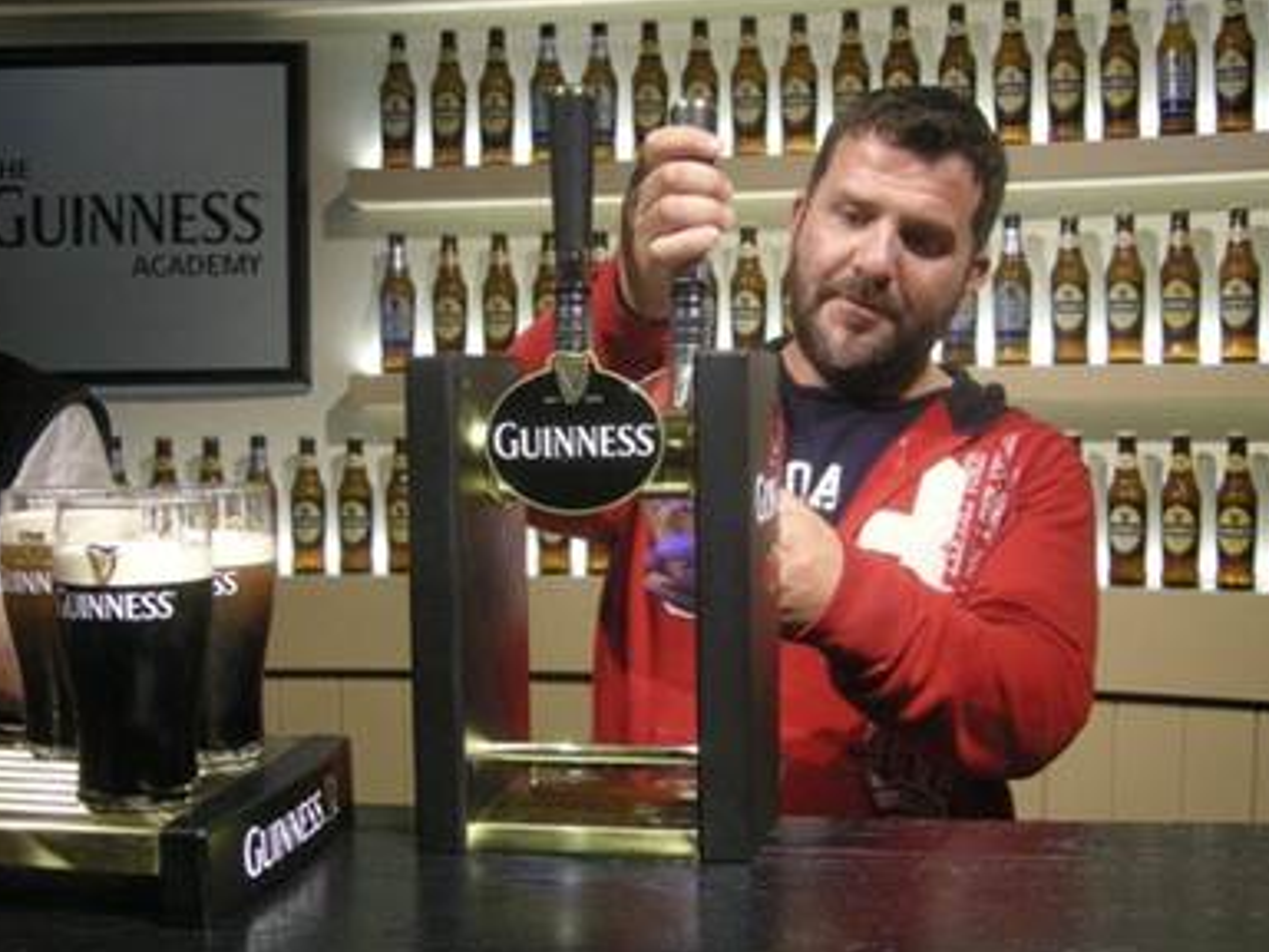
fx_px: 1650
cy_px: 502
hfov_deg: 42.1
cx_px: 634
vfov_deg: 32.2
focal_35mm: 45
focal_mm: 7.5
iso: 400
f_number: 2.7
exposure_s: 1/39.3
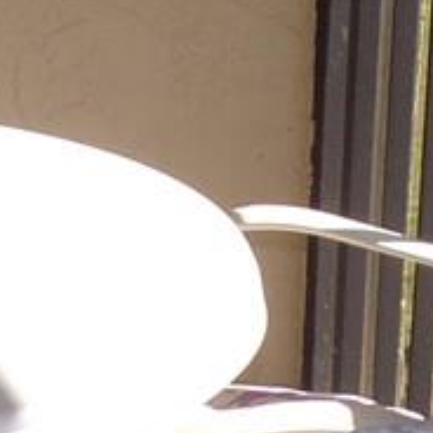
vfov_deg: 9.5
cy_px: 308
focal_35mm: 184
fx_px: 2604
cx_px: 174
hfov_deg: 9.5
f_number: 4.3
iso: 80
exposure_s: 1/150
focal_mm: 4.3
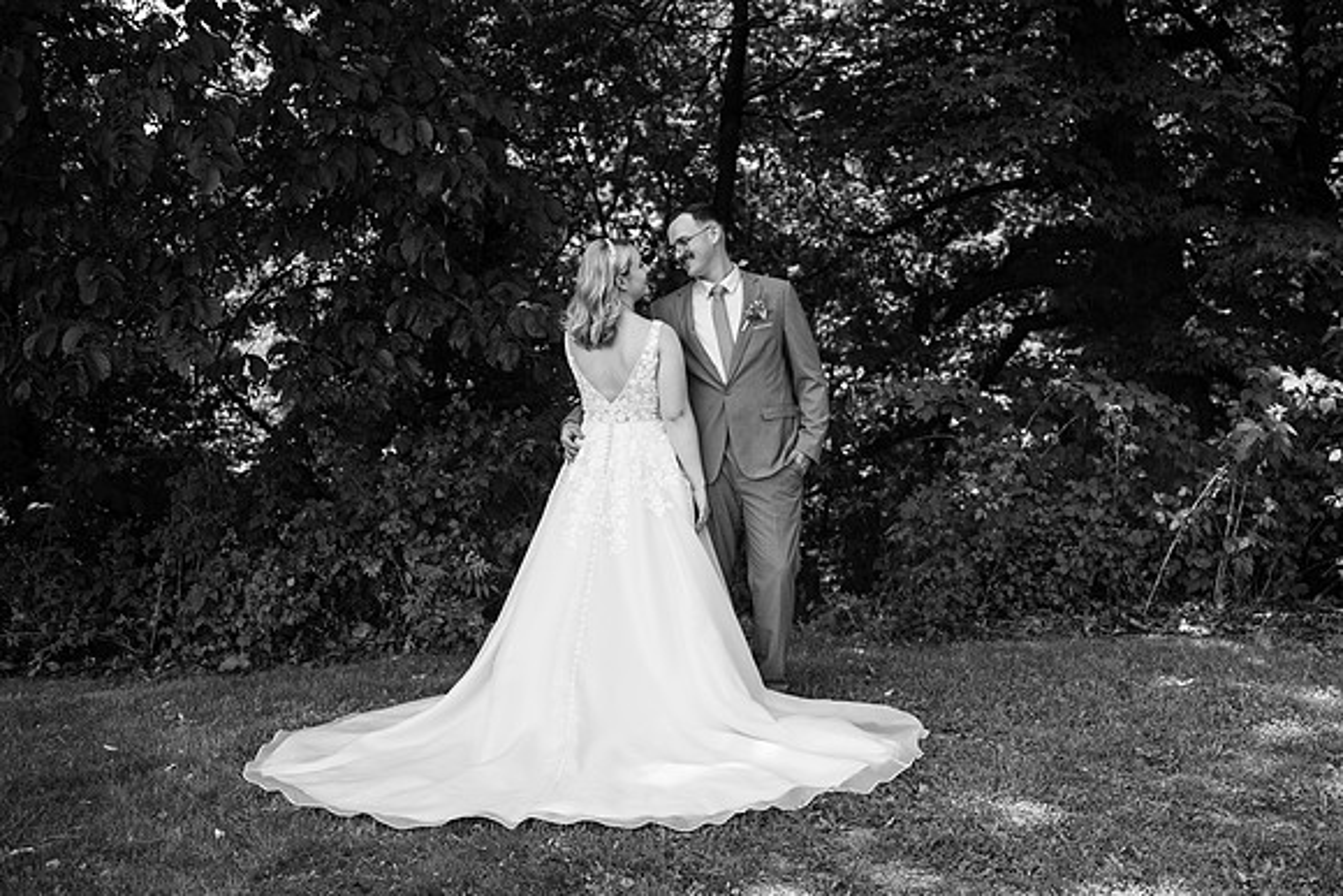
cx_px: 737
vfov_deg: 34.7
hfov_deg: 50.1
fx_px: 1433
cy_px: 448
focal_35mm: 38
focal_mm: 35
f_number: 2.8
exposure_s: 1/500
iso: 100
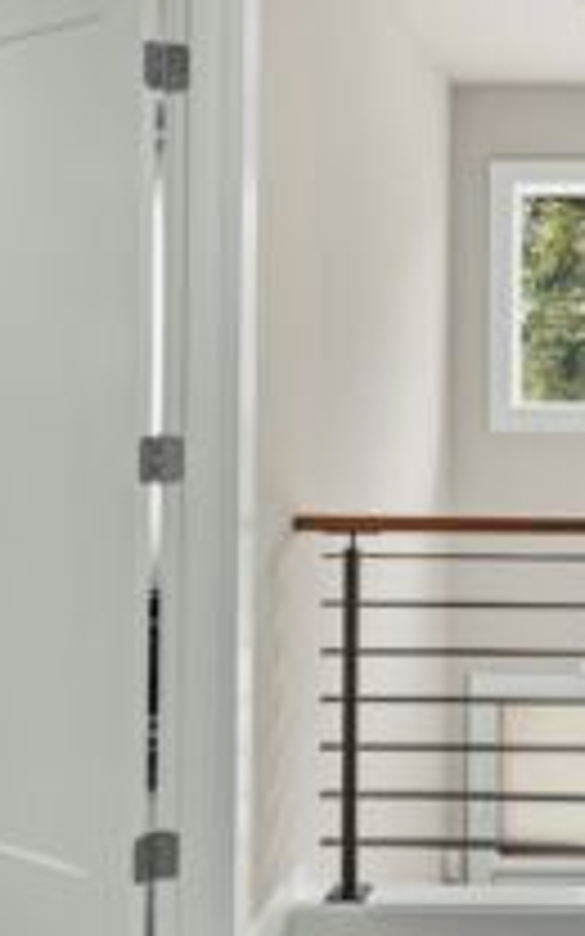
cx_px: 639
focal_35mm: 47
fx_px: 1199
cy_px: 385
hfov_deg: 25.5
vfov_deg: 42.5
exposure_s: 1/25
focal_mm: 24
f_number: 7.1
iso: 1250
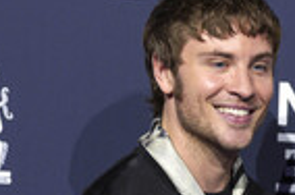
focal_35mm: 229
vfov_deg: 5.9
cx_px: 390
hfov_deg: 8.9
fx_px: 1872
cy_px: 272
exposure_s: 1/640
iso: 800
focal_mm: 72
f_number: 2.8
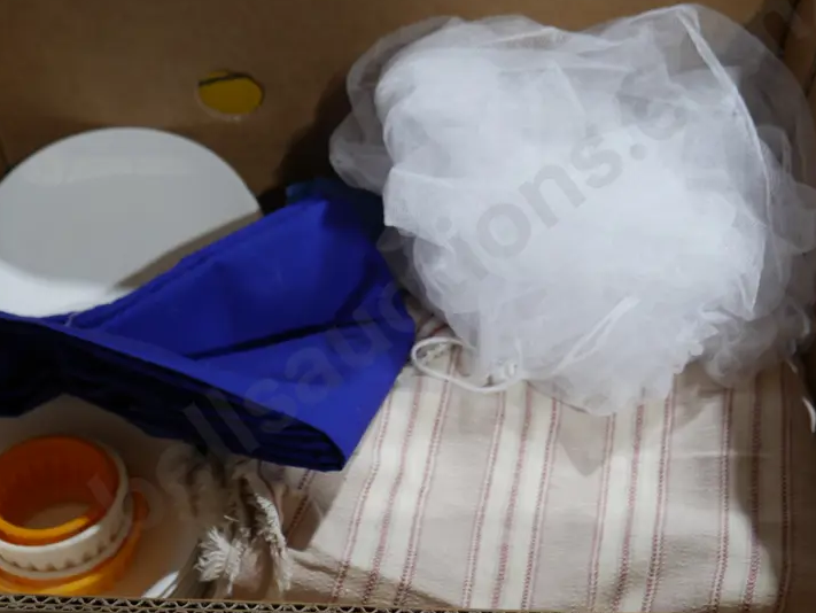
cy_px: 332
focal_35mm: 49
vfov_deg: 29.7
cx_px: 366
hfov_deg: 38.8
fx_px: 1156
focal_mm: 17
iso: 250
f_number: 4
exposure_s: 1/60
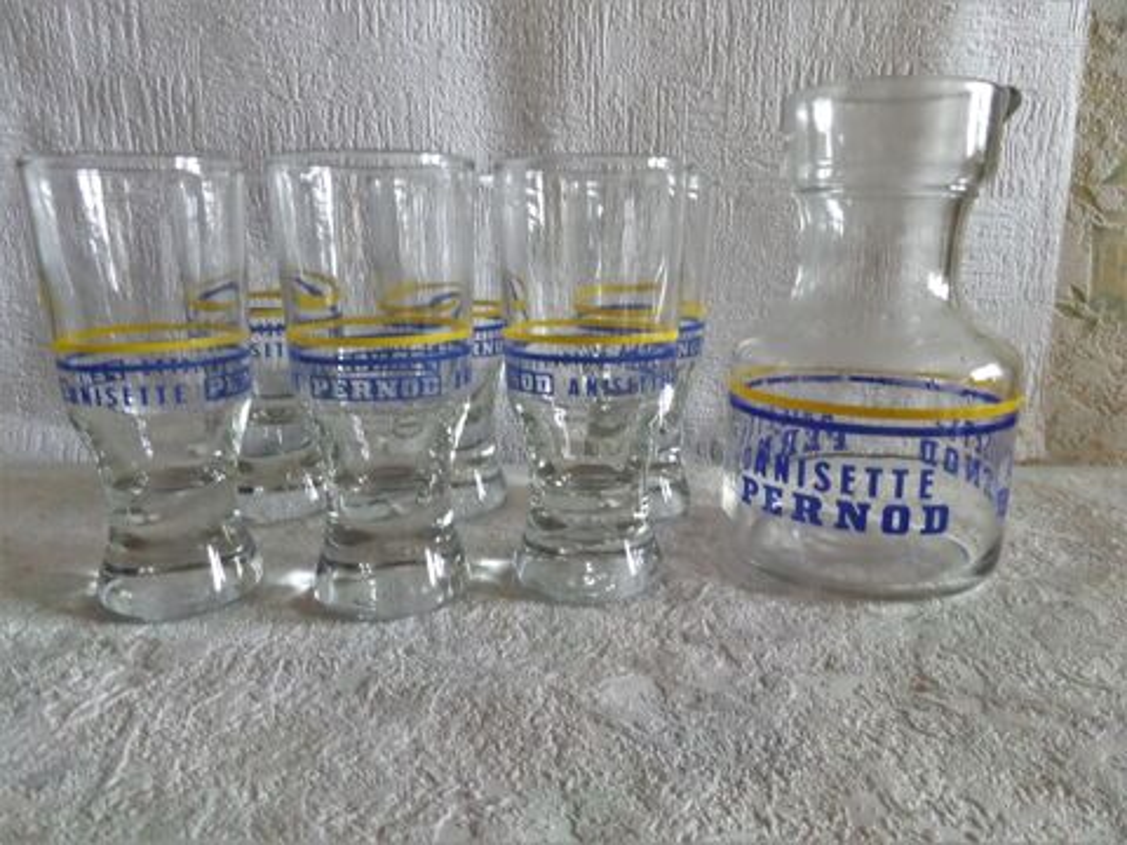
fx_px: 781
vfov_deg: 56.8
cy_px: 422
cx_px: 564
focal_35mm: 24
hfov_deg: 71.6
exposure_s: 1/15
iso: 400
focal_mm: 4
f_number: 3.2
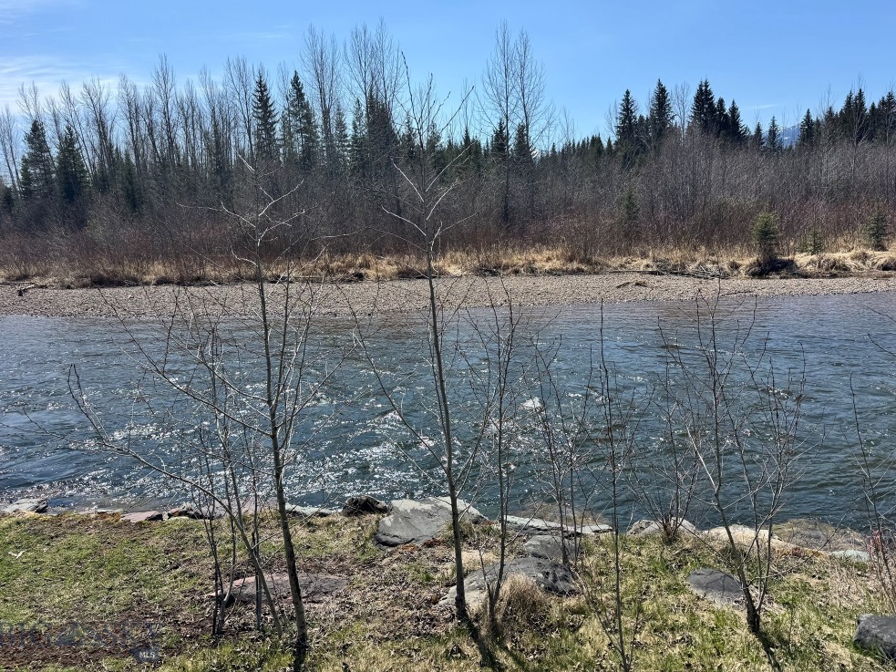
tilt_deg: -10.6
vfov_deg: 54.9
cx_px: 454
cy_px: 324
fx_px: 647
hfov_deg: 69.4
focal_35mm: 25
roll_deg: +3.9
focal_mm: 6.76
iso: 80
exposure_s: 1/4950
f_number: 1.78
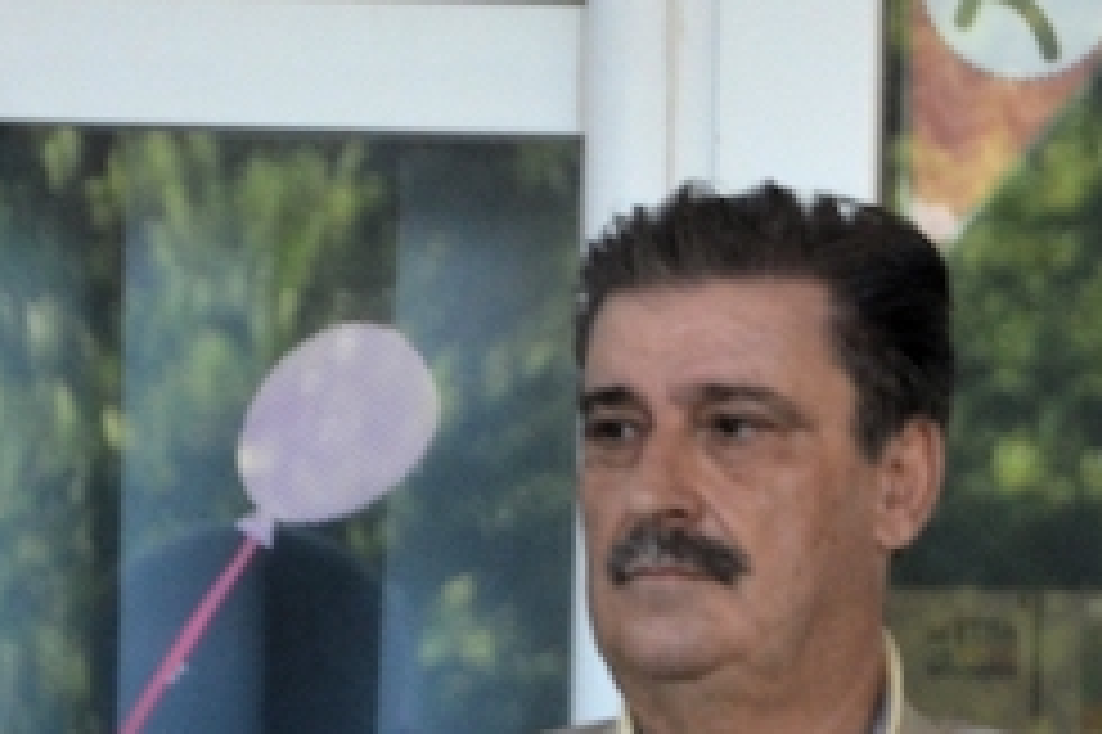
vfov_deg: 2.3
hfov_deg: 3.5
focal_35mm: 585
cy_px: 795
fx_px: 17895
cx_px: 2816
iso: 360
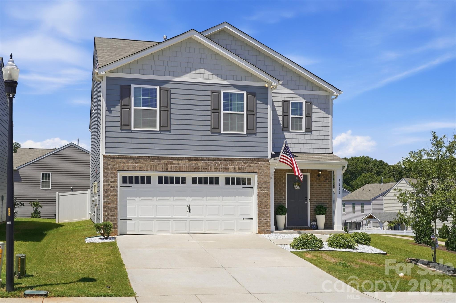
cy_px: 152
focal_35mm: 40
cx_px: 228
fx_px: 506
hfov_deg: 48.5
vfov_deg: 33.3
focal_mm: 40
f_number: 10
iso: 100
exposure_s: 1/250
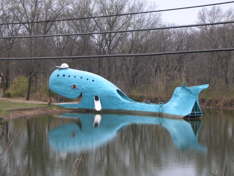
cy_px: 88
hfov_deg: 18.7
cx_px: 117
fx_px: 710
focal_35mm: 105
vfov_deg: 14.1
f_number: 5.4
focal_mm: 17.4
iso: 50
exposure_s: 1/97
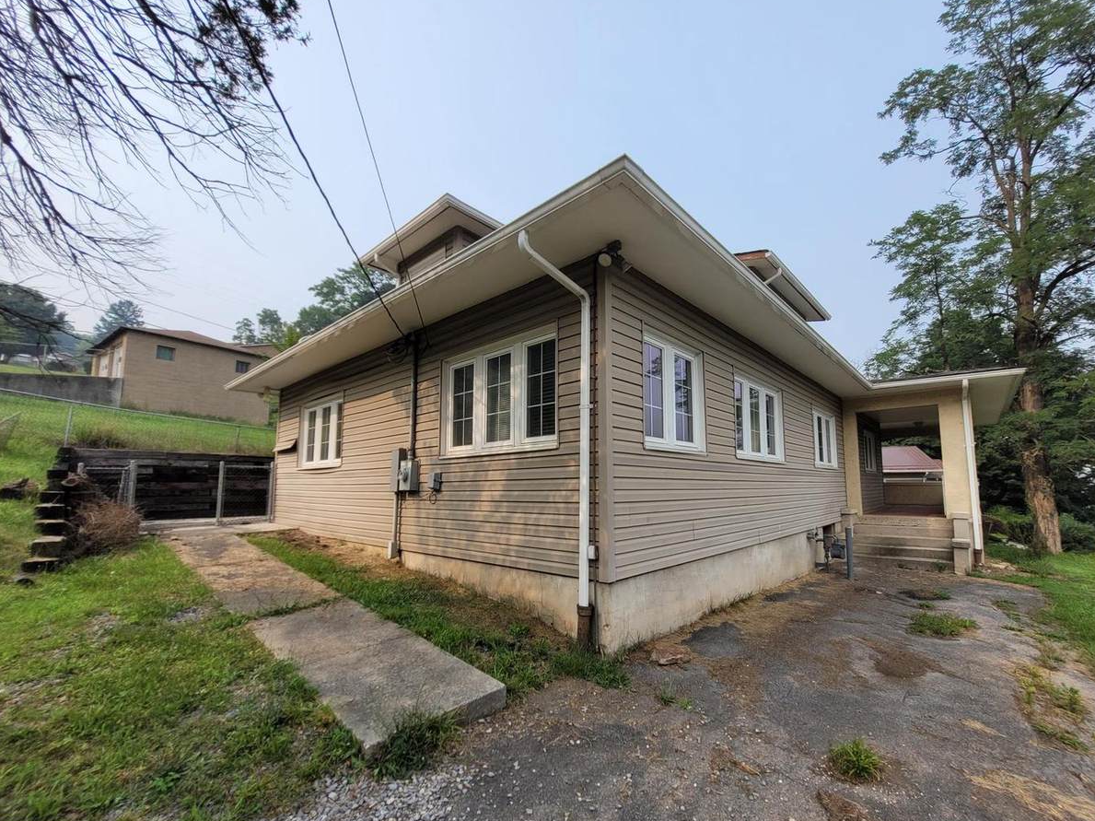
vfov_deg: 85.6
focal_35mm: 14
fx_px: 443
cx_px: 588
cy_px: 430
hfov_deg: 101.9
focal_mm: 1.74
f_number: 2.2
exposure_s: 1/1182
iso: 40
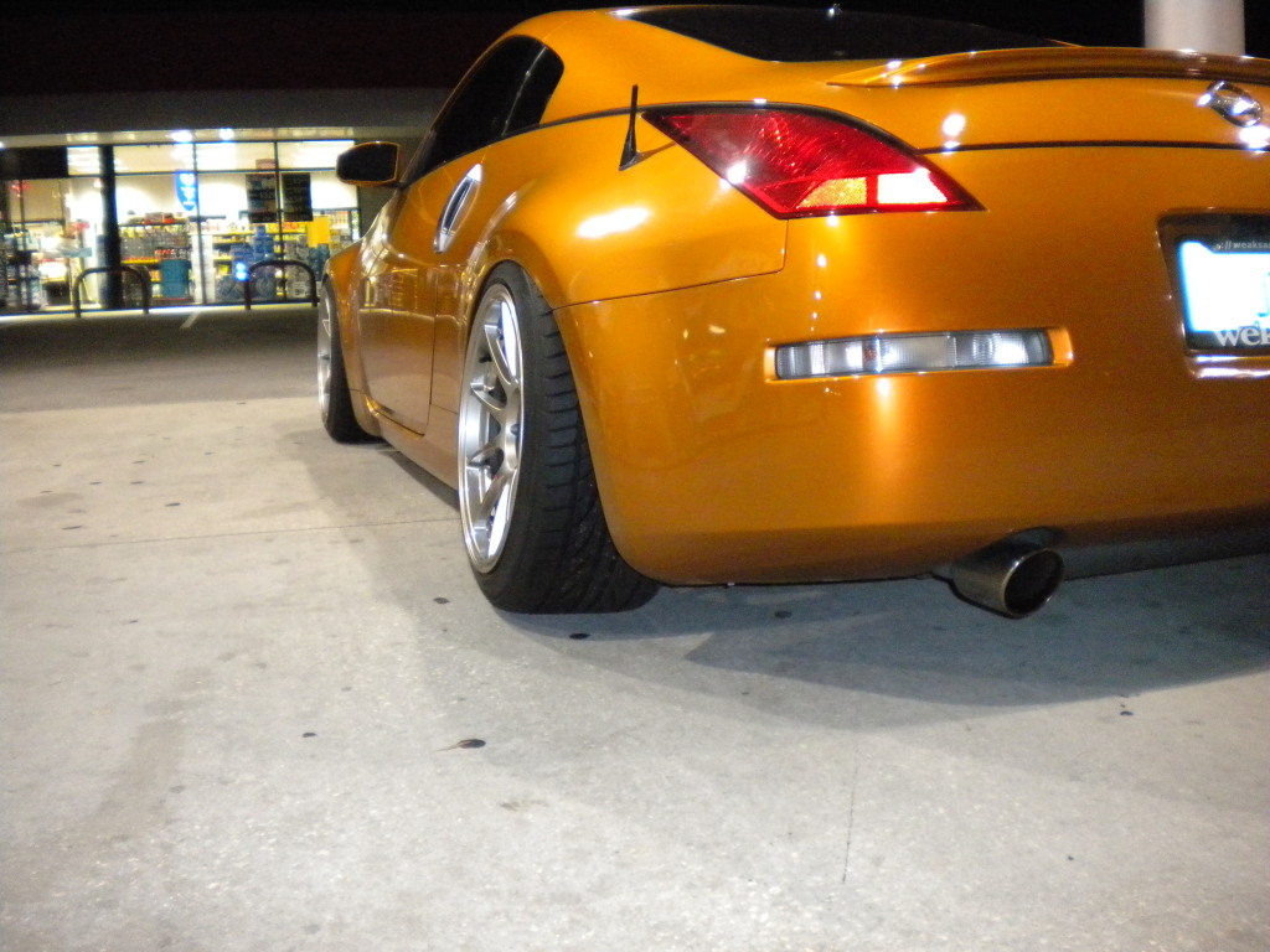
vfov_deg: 40.7
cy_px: 476
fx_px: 1284
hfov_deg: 52.6
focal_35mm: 35
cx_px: 635
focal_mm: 6.3
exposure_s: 1/30
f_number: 3.1
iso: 800
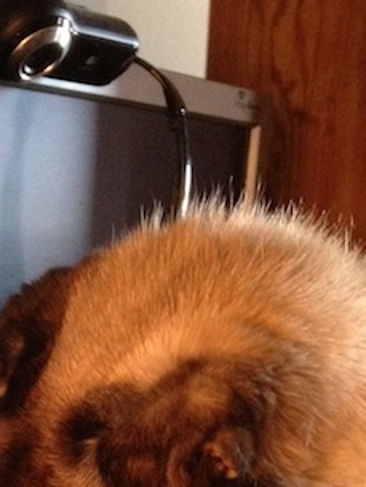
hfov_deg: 17.0
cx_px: -30
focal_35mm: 84
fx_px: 1183
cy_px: 564
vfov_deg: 21.8
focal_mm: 4.28
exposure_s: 1/17
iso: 400
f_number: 2.4
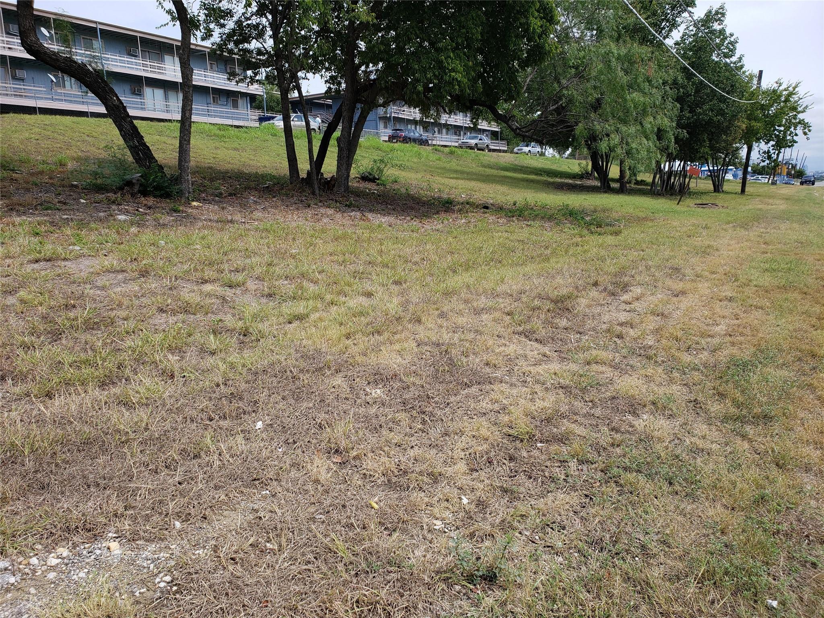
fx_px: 619
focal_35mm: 26
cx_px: 412
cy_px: 309
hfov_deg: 67.3
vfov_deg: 53.1
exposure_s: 1/1337
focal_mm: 4.3
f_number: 2.4
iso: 50
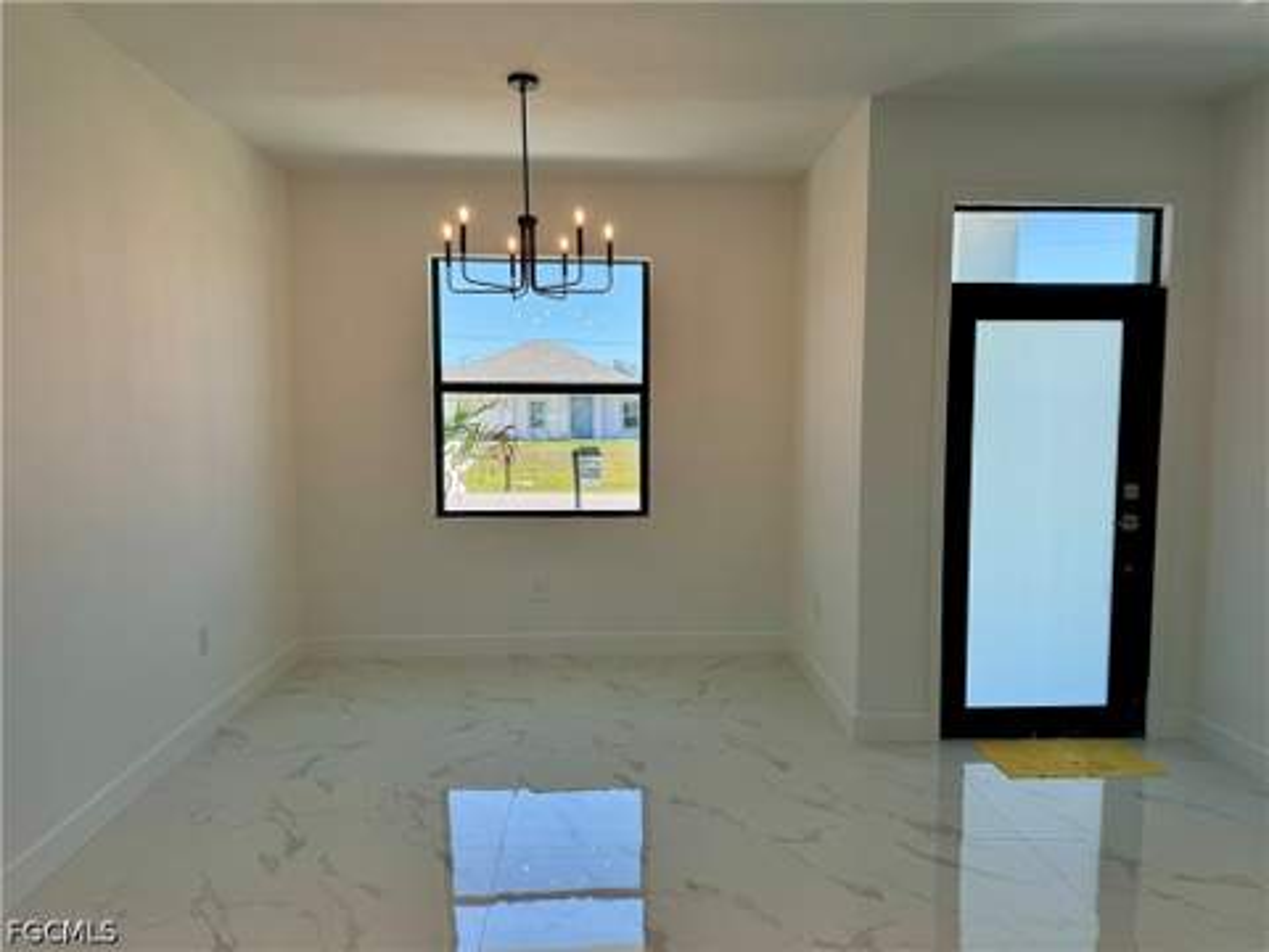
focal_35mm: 24
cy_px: 476
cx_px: 634
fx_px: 880
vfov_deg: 56.8
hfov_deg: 71.6
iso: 80
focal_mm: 6.76
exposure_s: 1/321
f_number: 1.78
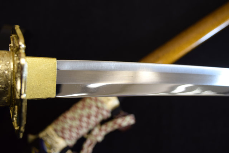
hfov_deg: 41.1
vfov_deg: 28.1
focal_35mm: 48
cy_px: 76
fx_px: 306
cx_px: 114
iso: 400
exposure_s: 1/20
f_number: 5.6
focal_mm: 32
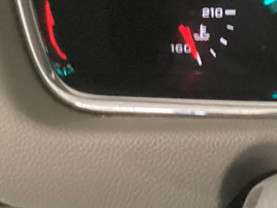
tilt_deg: -27.0
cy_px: -8
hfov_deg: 13.6
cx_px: 548
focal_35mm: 124
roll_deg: -2.0
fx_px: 992
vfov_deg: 11.8
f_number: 2.4
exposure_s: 1/25
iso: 640
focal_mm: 3.3
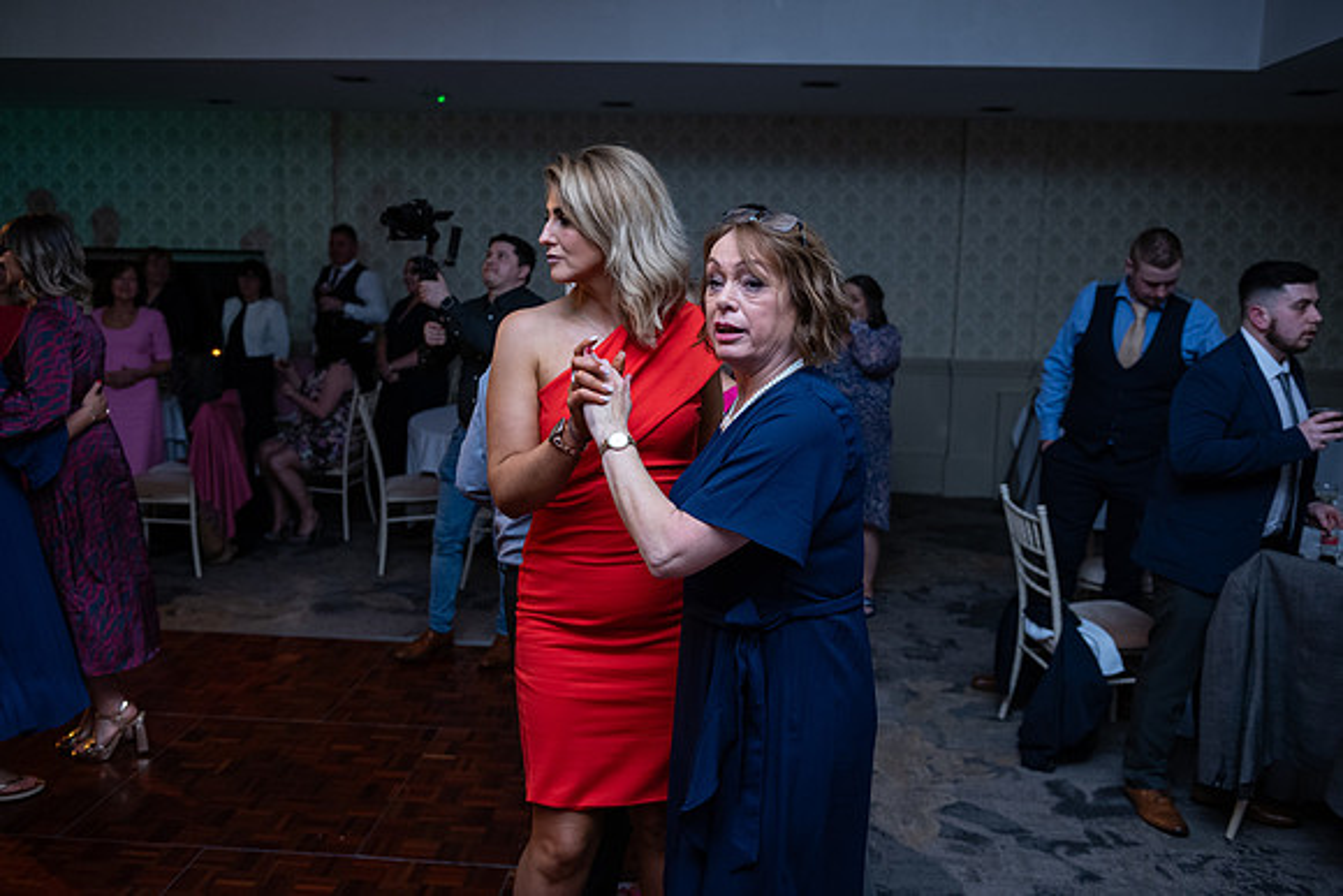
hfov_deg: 60.3
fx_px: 1157
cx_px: 672
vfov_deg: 42.3
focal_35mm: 31
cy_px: 448
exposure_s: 1/160
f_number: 3.5
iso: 1000
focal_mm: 31
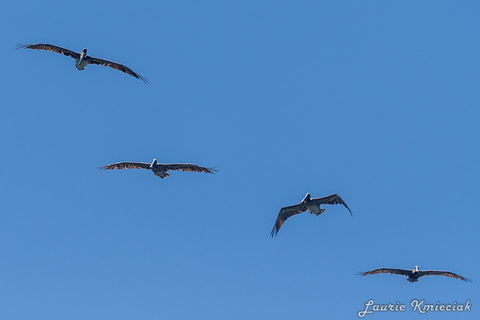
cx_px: 204
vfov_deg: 1.6
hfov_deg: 2.4
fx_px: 11487
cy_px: 136
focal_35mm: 861
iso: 180
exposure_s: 1/3200
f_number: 5.6
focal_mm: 500
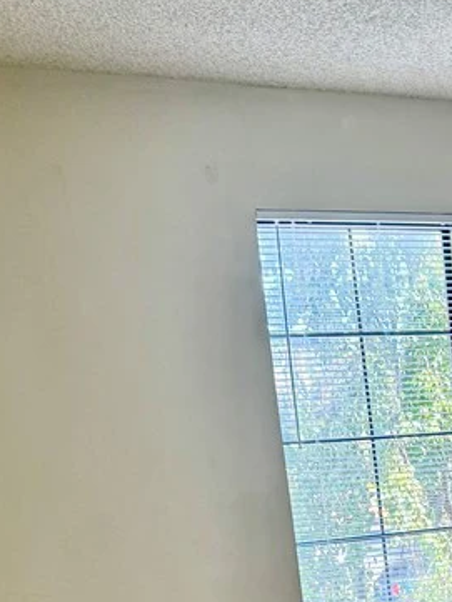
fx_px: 1183
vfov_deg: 26.0
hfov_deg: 19.8
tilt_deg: -13.0
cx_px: 592
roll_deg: +5.1
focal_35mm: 68
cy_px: 689
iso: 100
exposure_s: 1/120
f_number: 1.78
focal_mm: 6.76
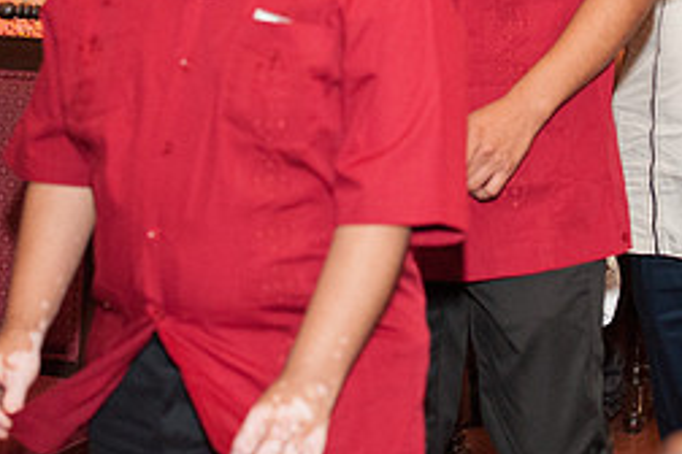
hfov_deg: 12.8
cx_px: 387
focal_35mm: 161
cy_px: -54
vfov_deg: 8.5
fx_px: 3050
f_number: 3.5
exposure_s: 1/100
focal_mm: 70
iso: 2500
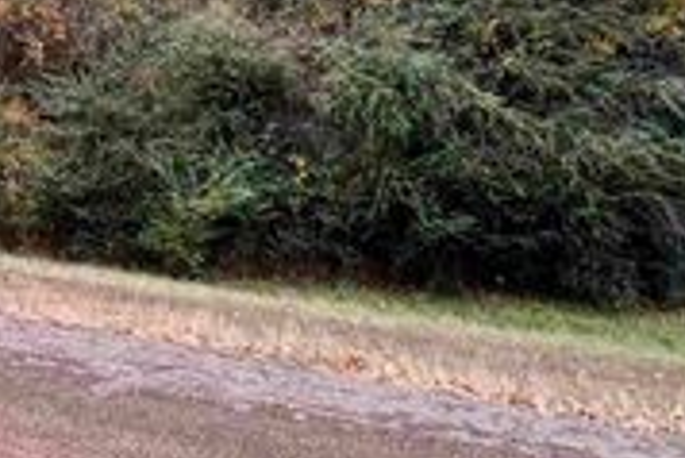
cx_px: 89
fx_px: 724
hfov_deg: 46.5
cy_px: -44
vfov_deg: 31.3
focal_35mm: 38
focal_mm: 1.57
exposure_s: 1/99
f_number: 1.8
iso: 32
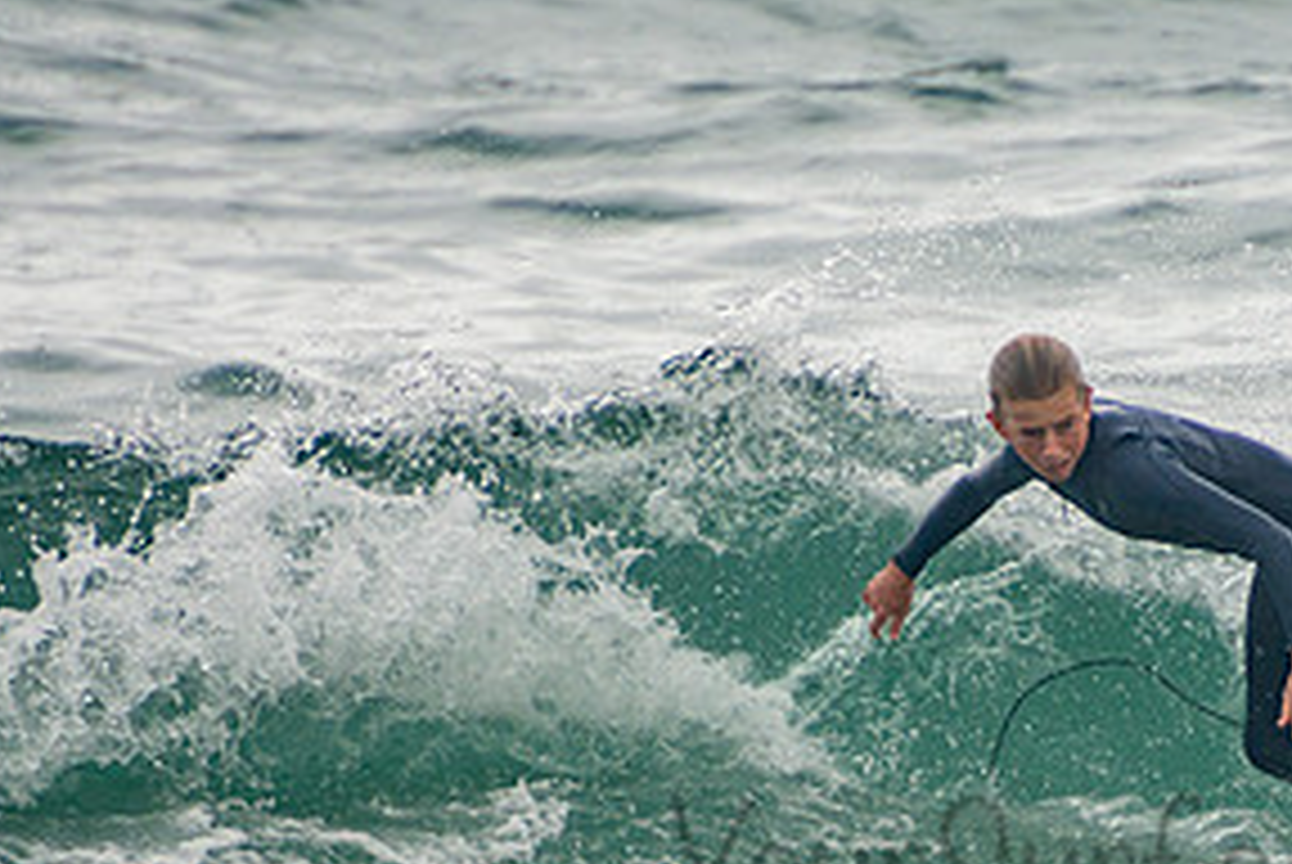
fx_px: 43505
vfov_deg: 1.1
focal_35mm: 1211
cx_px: 1134
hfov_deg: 1.7
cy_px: 826
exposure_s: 1/1250
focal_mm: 400
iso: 360
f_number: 5.6
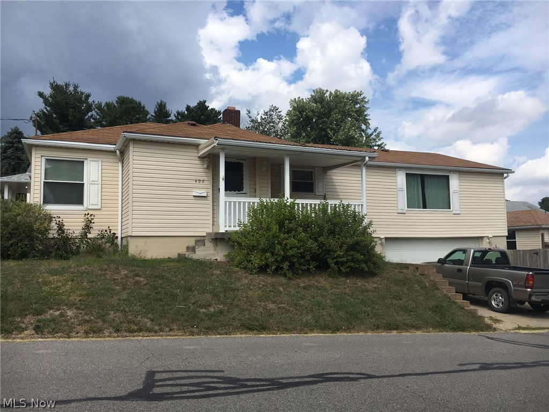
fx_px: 460
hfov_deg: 61.7
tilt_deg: +4.7
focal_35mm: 29
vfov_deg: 48.2
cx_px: 274
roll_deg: +0.4
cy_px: 206
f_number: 2.2
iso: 25
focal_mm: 4.15
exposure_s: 1/2198
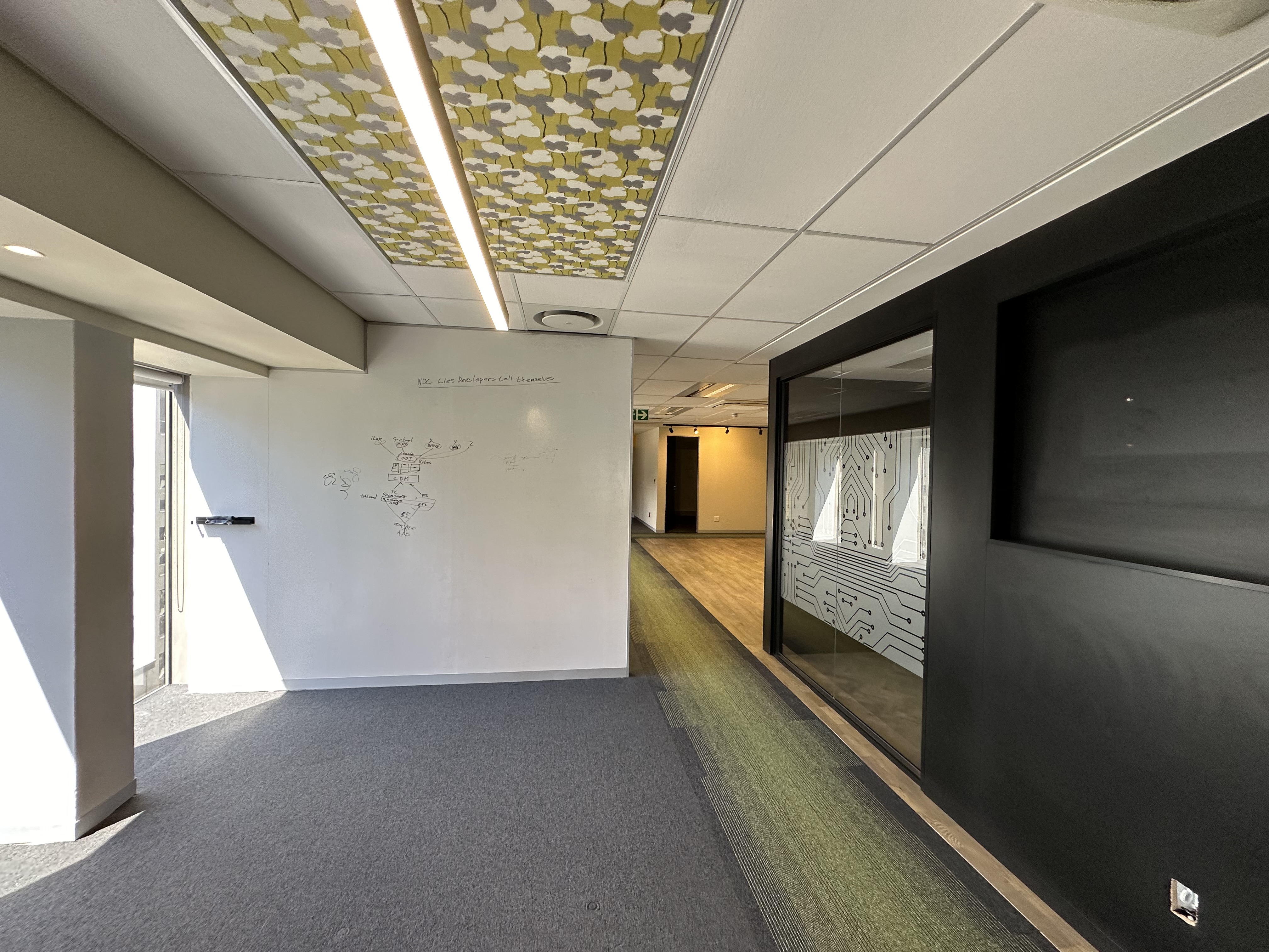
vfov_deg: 85.7
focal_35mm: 14
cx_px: 634
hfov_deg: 102.1
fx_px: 513
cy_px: 476
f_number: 2.2
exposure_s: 1/99
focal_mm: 2.22
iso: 125
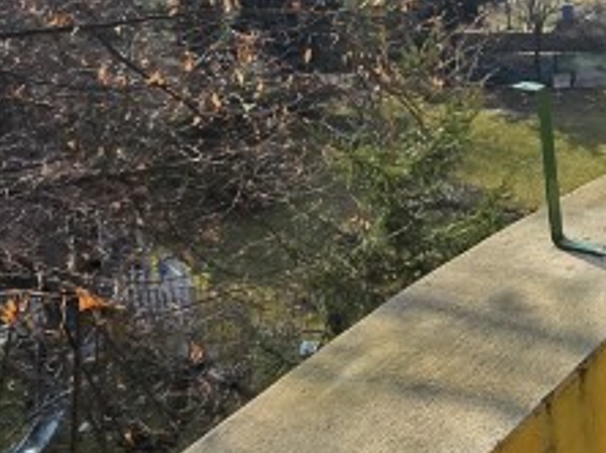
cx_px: 650
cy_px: 68
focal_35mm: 60
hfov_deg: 29.4
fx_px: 1049
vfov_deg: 23.9
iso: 25
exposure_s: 1/1597
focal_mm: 1.7
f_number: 2.2
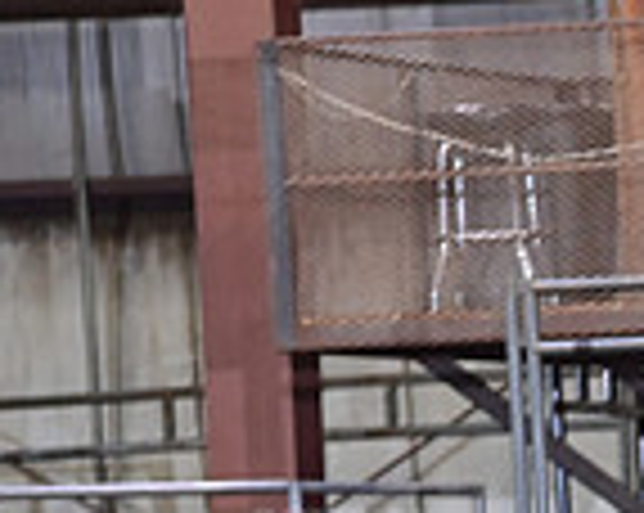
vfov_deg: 2.0
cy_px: 830
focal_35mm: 761
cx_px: 1090
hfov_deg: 2.5
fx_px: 14485
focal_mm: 200
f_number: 3.2
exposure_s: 1/250
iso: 2000
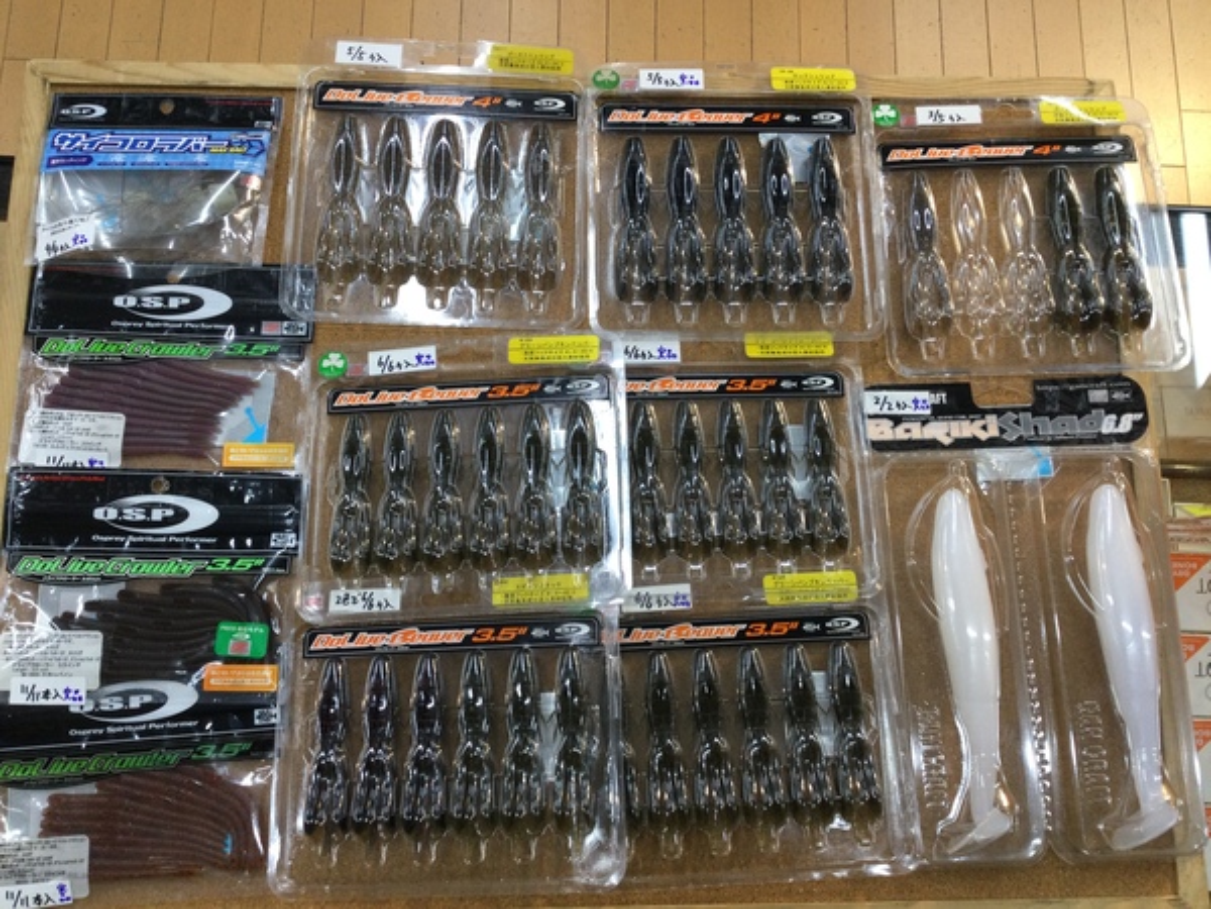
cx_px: 606
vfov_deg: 45.4
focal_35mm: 31
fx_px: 1084
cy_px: 454
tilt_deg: -77.7
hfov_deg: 58.4
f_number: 2.4
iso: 25
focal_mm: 3.3
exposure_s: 1/30
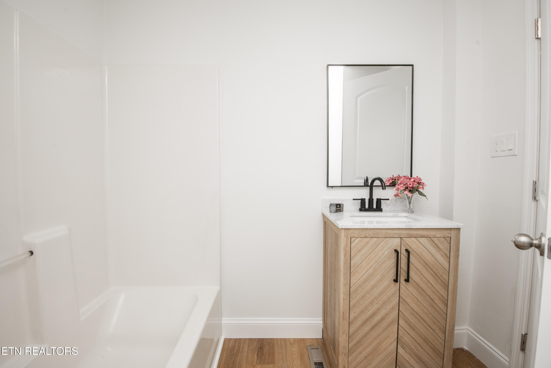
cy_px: 184
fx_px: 245
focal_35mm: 16
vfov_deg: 73.7
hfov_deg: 96.7
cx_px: 276
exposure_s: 1/80
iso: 400
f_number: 9
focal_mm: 16
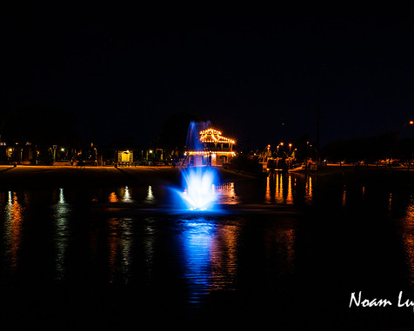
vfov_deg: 31.5
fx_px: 588
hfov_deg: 38.7
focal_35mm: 48
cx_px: 190
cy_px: 167
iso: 200
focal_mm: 42
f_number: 14
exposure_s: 3
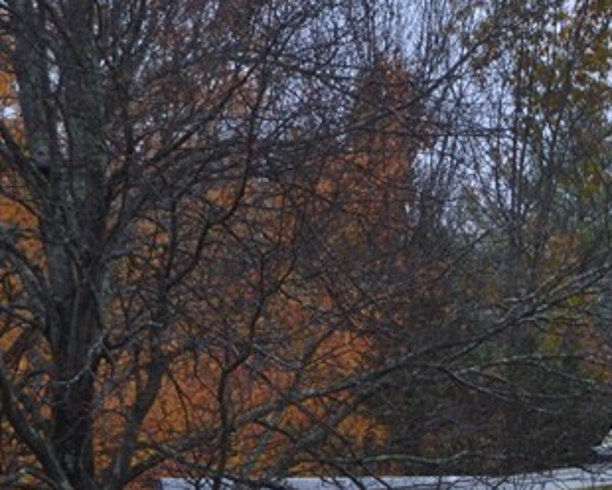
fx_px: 4629
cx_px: 995
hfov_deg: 7.4
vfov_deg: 6.0
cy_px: 493
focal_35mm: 256
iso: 320
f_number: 5.6
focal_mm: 55
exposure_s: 1/125
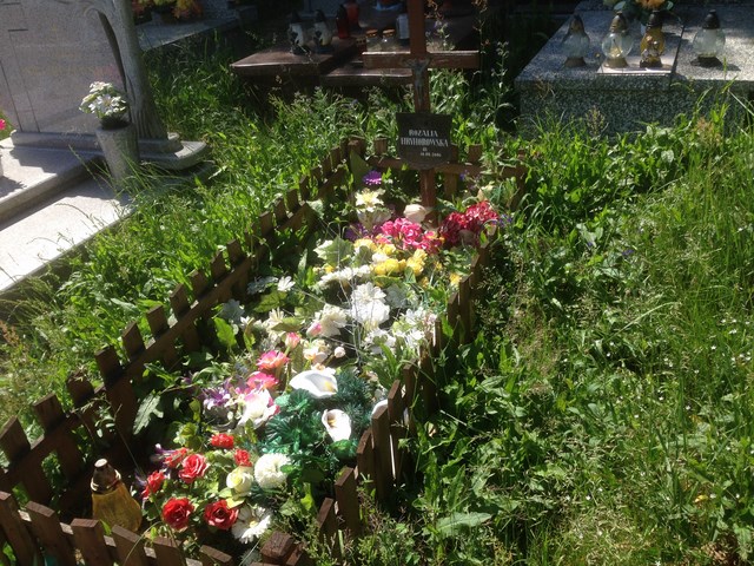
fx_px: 719
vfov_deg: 42.9
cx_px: 377
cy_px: 283
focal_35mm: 33
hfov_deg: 55.4
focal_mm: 4.12
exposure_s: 1/935
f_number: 2.4
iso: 50
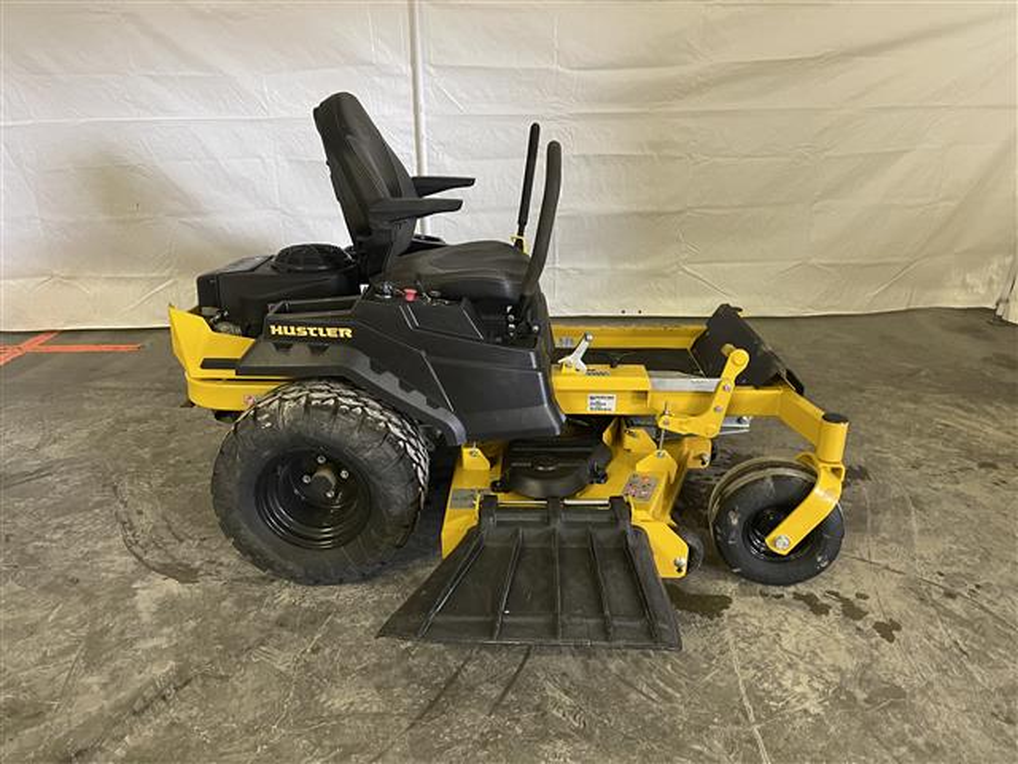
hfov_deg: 67.3
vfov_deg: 53.1
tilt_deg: -22.4
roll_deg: +1.2
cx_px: 509
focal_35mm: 26
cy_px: 382
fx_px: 765
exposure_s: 1/32
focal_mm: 5.1
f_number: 1.6
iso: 400
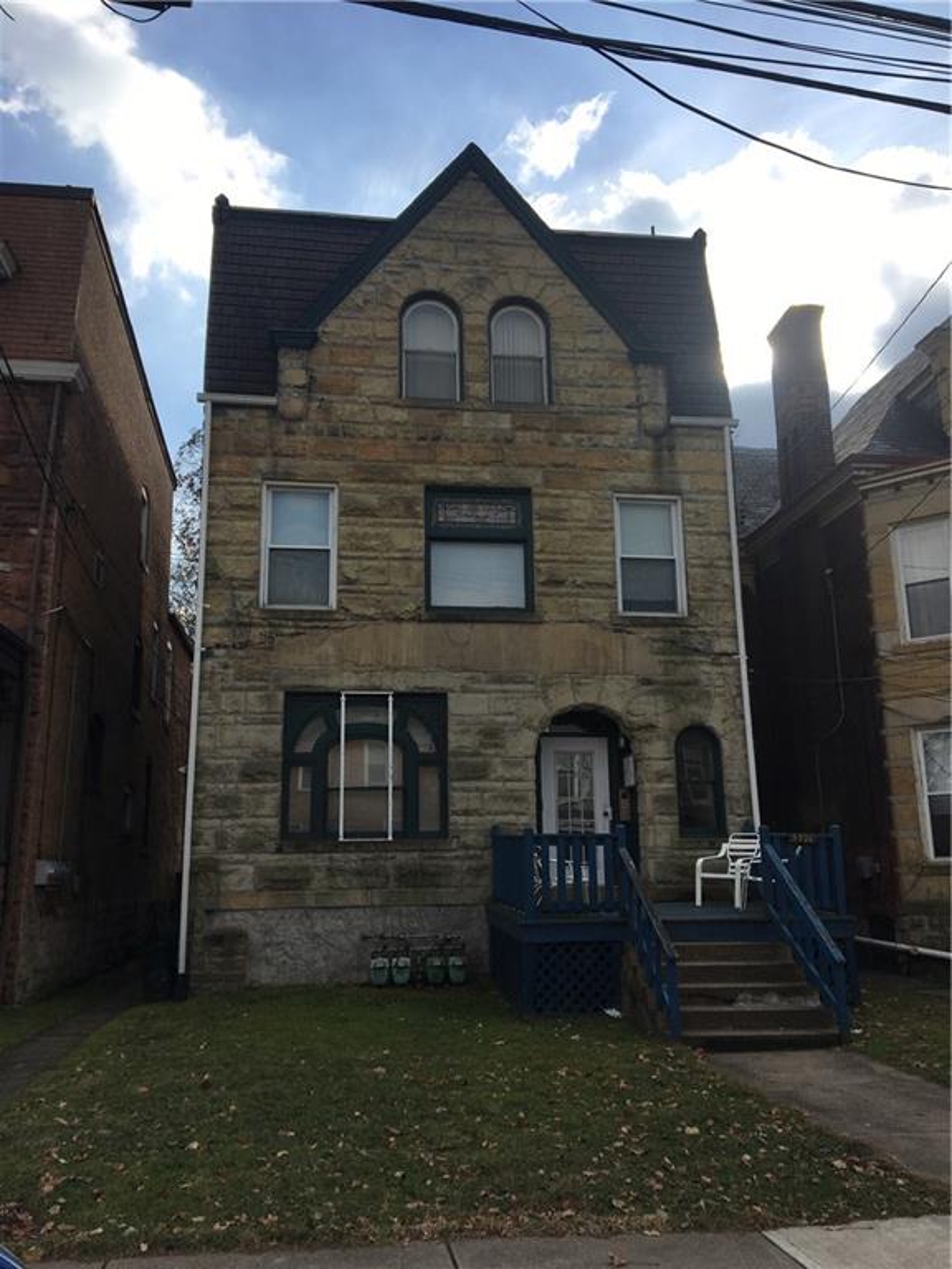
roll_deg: +0.8
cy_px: 634
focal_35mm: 29
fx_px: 1063
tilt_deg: +12.1
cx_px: 476
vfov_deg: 61.7
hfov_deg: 48.2
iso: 25
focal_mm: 4.15
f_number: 2.2
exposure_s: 1/1603
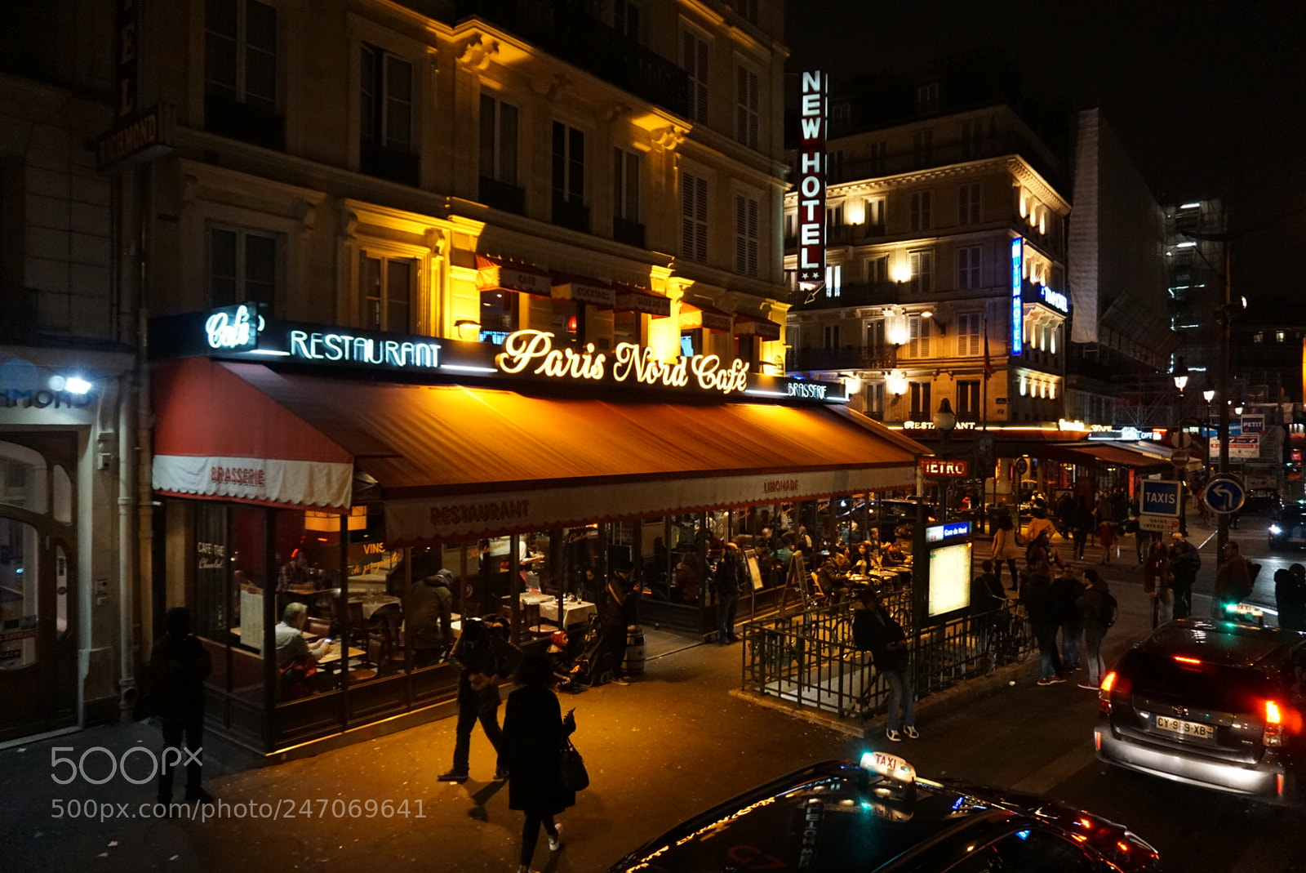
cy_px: 436
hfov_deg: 73.7
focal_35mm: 24
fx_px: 871
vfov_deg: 53.2
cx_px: 653
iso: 3200
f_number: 3.5
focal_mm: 16
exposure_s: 1/160
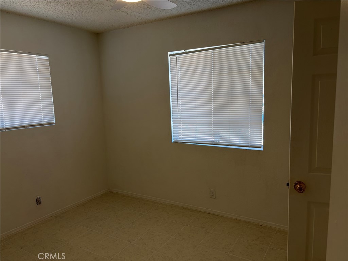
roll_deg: +2.8
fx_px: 261
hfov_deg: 67.3
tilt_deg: -7.4
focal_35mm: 26
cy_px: 130
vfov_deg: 53.1
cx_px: 174
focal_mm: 5.96
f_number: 1.6
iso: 40
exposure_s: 1/120
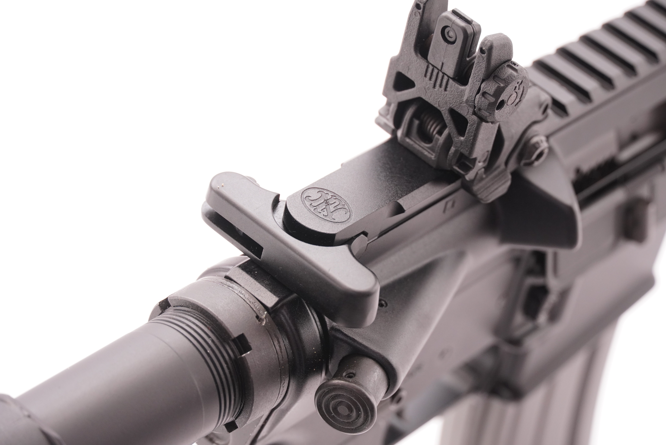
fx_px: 2082
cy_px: 222
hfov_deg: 18.2
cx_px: 333
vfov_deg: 12.2
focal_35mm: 112
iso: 1000
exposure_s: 1/125
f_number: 5.6
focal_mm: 75
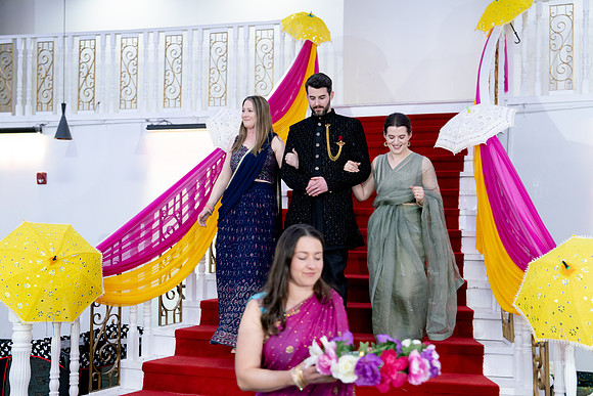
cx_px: 296
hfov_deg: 42.7
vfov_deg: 29.3
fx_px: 758
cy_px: 198
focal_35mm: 46
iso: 1600
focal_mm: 46
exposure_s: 1/125
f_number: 3.2
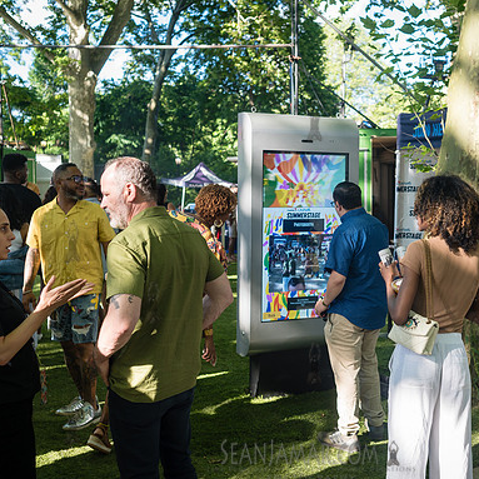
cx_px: 314
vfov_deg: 37.6
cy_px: 241
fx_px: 704
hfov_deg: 37.2
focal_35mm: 45
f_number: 3.5
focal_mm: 35
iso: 200
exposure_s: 1/250
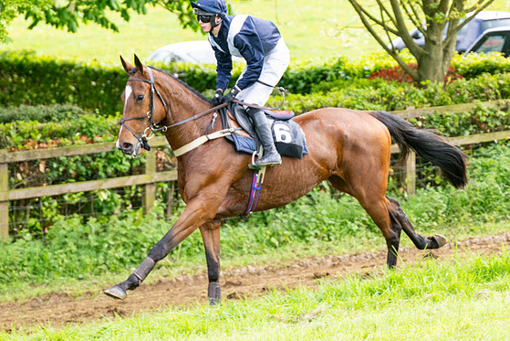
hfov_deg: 11.7
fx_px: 2494
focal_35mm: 176
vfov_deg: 7.8
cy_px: 154
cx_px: 293
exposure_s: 1/1000
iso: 400
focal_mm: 110
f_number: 4
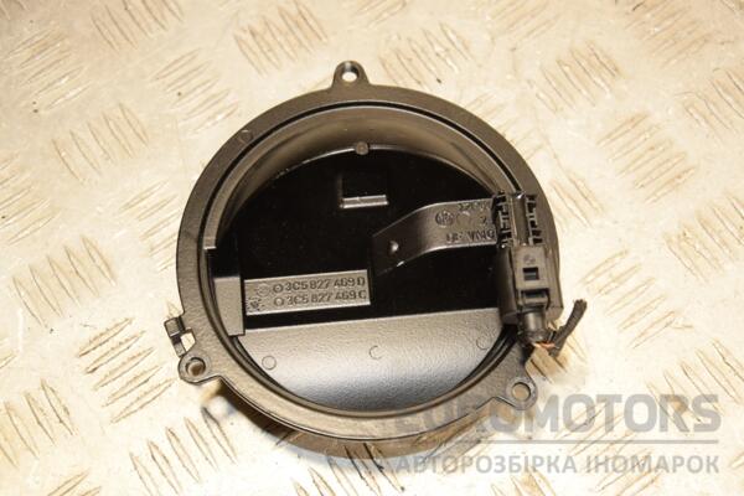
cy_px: 248
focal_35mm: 63
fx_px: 1302
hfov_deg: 31.9
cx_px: 372
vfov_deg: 21.6
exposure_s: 1/200
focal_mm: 42
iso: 800
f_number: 5
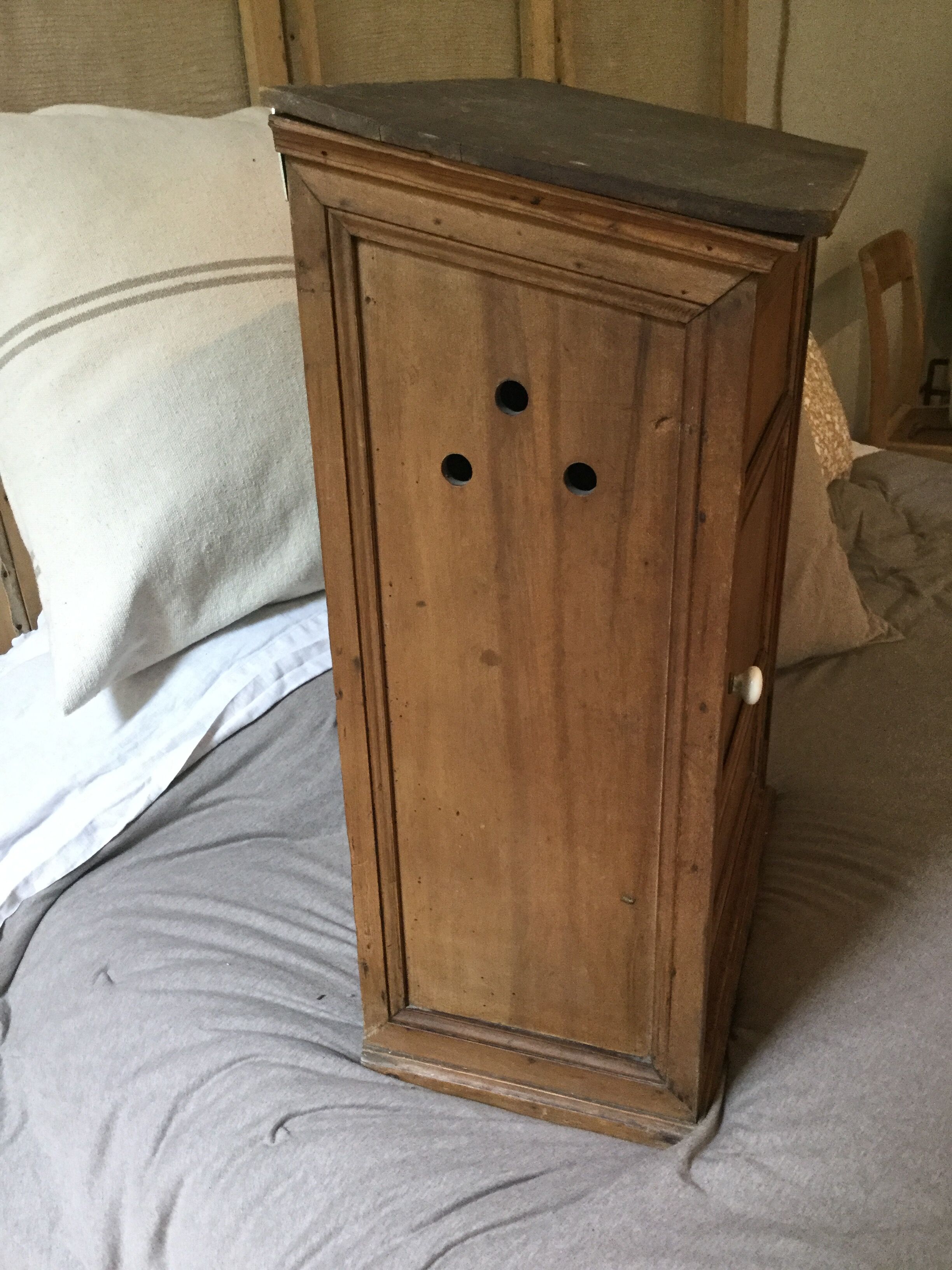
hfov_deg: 45.4
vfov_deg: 58.4
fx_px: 1137
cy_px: 635
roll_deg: +2.7
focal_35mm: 31
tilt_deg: -28.0
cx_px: 476
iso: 200
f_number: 2.4
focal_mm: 3.3
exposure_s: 1/33
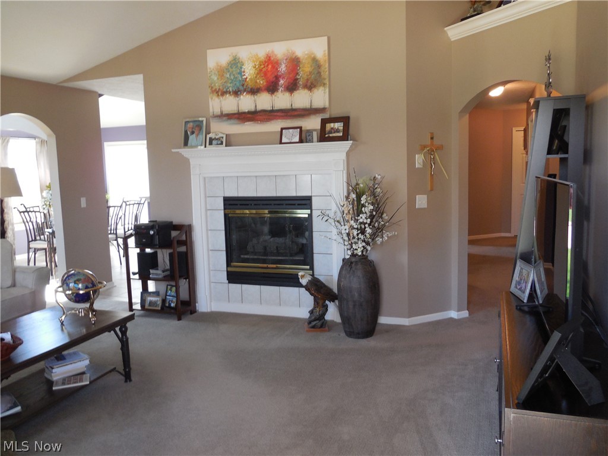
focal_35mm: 30
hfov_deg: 60.0
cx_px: 304
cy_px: 228
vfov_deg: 46.8
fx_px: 527
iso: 250
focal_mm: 5.3
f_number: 3.2
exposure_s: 1/30
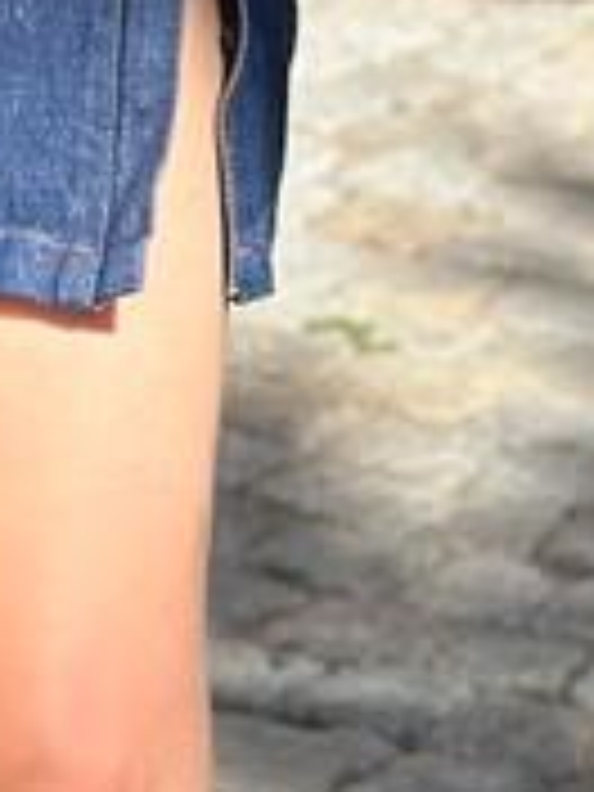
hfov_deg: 5.4
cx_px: -184
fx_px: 6223
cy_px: -1035
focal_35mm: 272
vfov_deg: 6.9
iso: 80
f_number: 1.78
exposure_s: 1/4785
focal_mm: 6.86
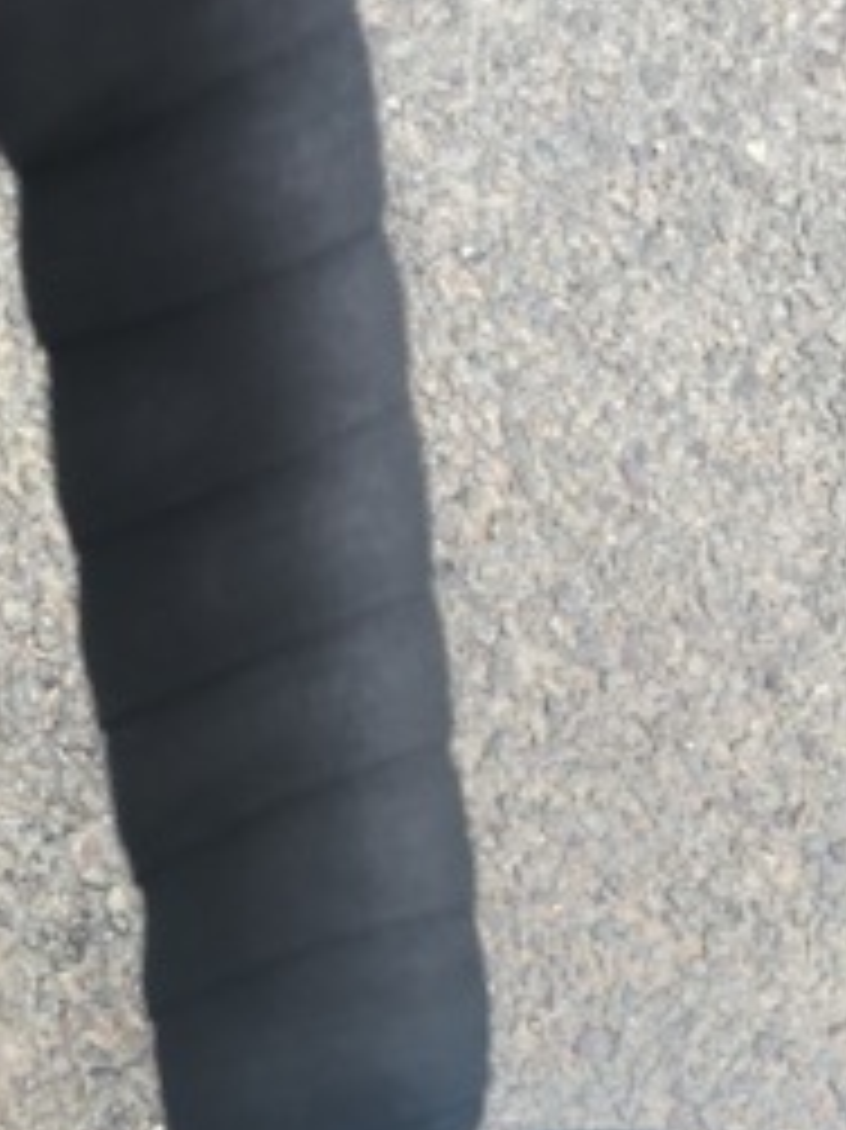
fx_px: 2413
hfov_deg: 19.5
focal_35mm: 74
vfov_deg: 24.1
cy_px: 1337
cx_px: 58
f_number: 2.2
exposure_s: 1/185
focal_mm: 4.15
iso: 25
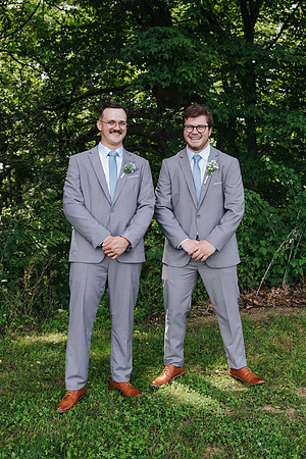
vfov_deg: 43.6
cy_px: 230
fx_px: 573
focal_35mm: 45
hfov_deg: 29.9
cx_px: 159
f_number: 4
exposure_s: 1/200
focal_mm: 30
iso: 200
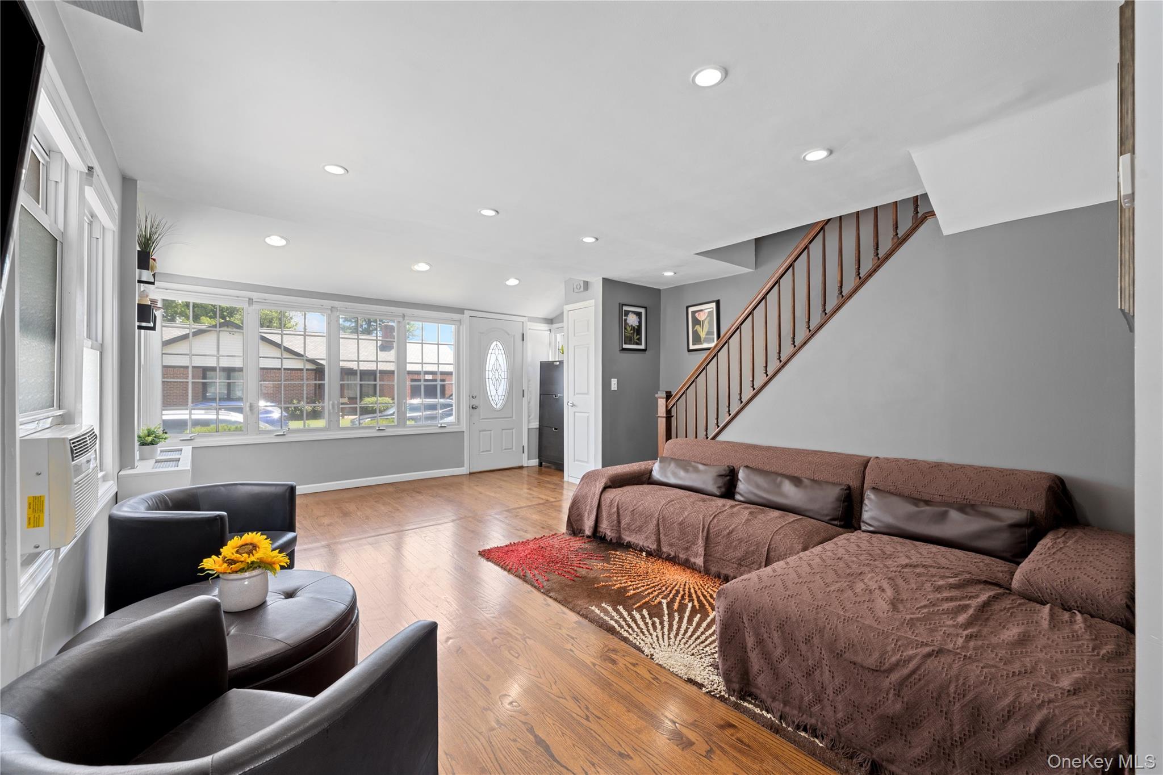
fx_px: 452
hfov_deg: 104.3
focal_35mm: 14
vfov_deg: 81.2
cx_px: 582
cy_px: 388
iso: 250
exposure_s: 1/4
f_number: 10
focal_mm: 14
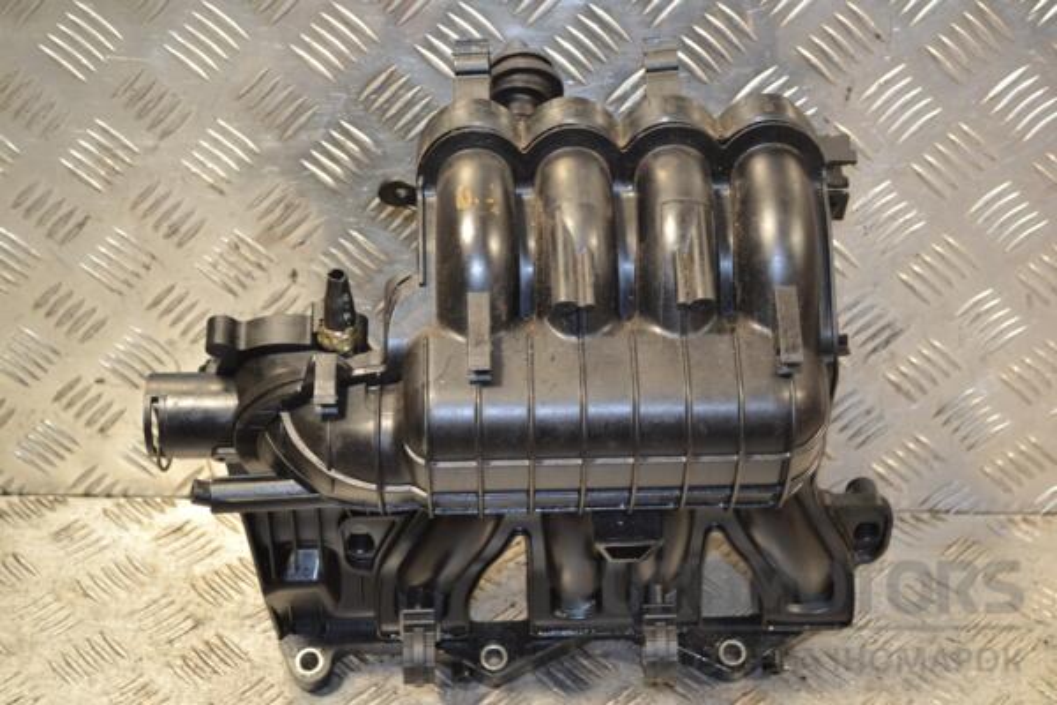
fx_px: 1762
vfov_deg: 22.6
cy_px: 352
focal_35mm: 60
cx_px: 528
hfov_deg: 33.4
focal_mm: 40
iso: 640
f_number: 5.3
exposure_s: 1/60
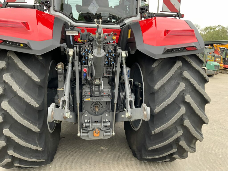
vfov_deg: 48.2
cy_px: 86
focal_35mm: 29
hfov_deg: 61.7
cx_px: 114
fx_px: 191
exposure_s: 1/122
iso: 50
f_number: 1.8
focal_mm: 3
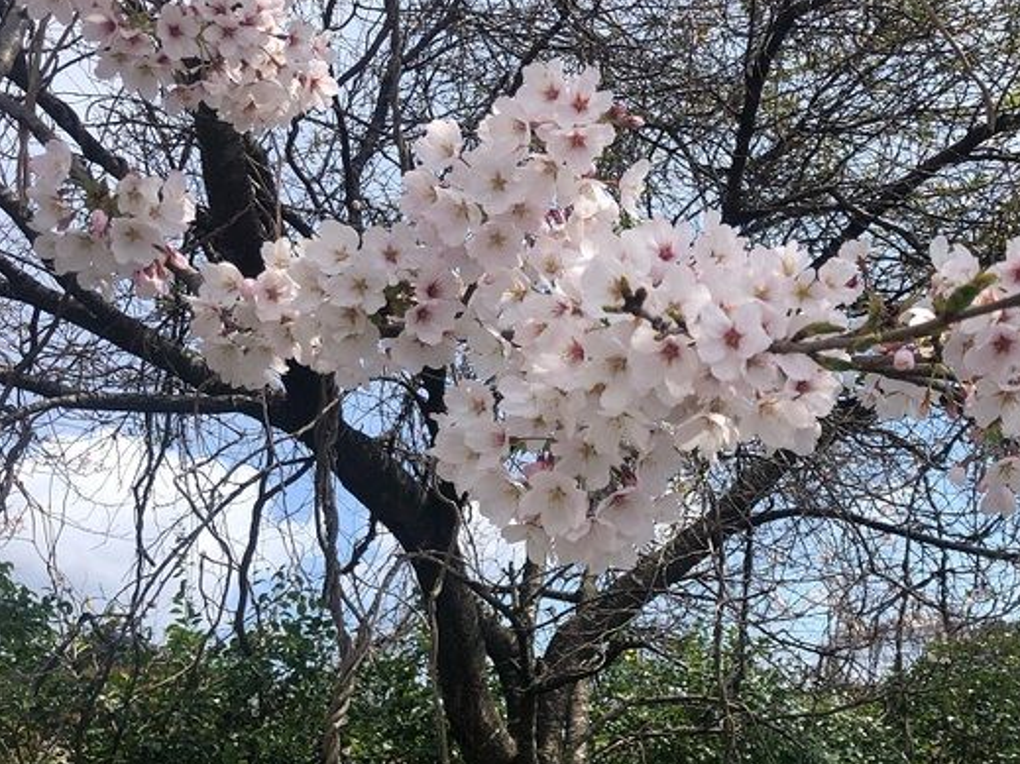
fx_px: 1296
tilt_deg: +18.2
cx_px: 667
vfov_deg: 32.6
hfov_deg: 42.5
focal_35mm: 44
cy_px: 496
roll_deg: +4.6
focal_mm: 3.99
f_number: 1.8
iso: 20
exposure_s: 1/1499
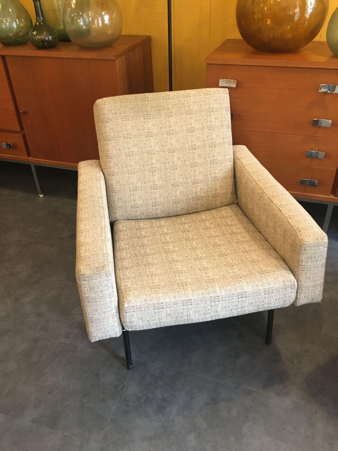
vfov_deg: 61.7
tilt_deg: -36.3
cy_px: 226
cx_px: 169
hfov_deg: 48.2
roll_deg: +0.0
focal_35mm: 29
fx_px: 378
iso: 160
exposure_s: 1/33
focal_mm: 4.15
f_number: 2.2
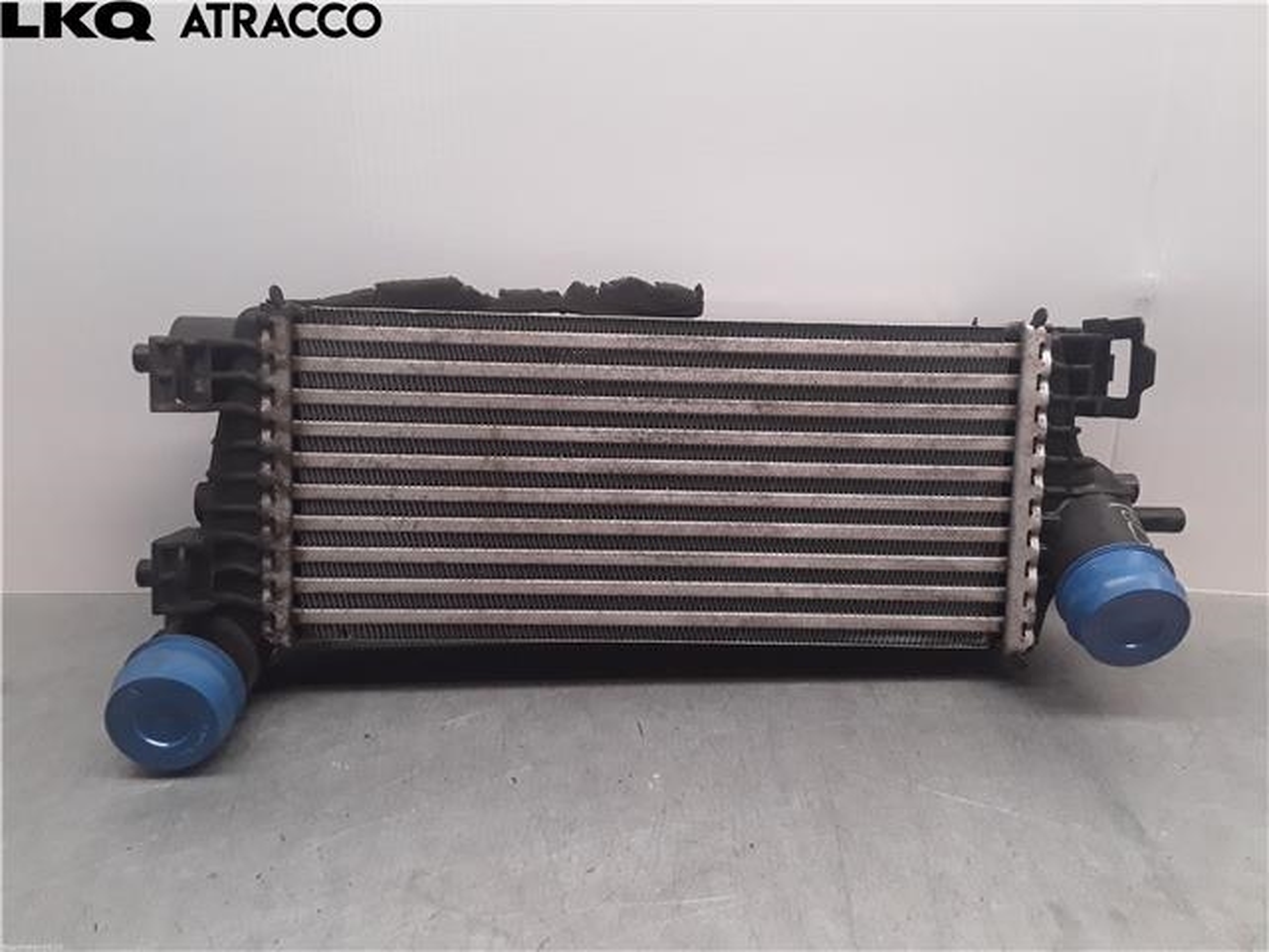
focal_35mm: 28
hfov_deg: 63.4
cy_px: 476
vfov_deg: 49.7
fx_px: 1026
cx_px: 634
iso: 100
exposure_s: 1/109
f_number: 1.9
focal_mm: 2.91
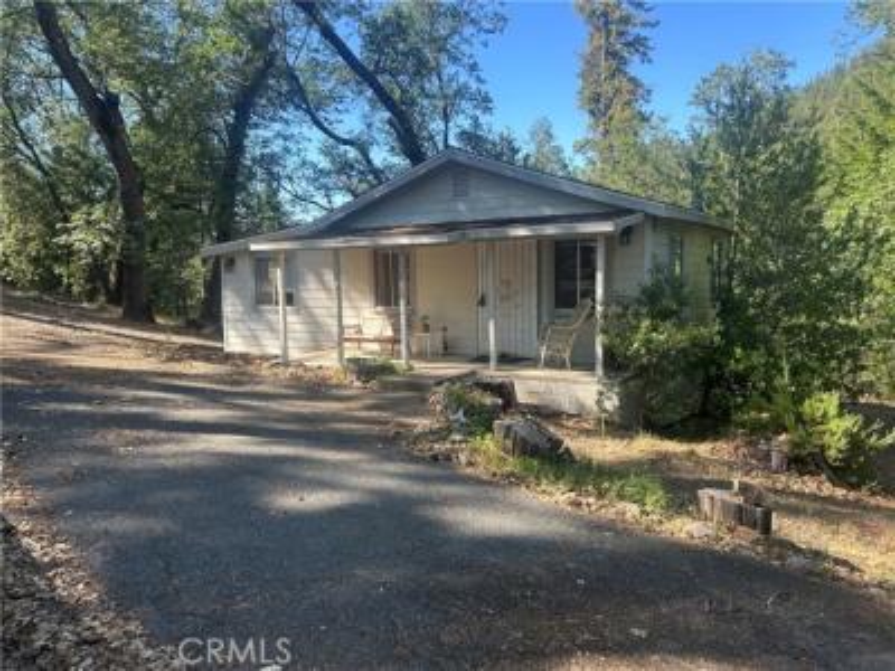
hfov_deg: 67.3
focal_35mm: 26
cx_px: 448
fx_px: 672
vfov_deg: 53.1
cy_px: 336
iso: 50
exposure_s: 1/718
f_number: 1.5
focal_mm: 5.7
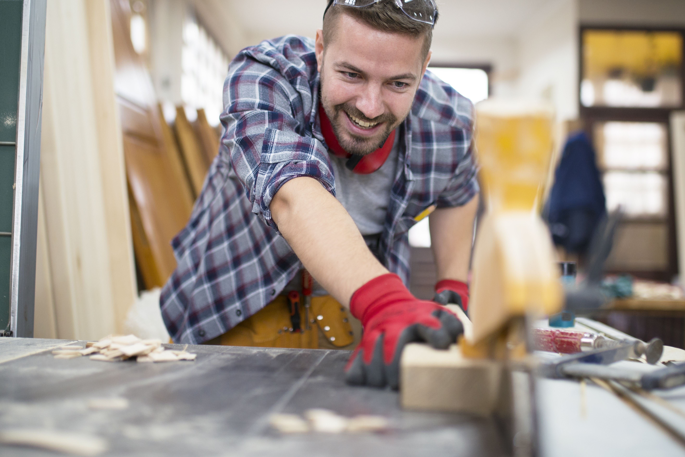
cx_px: 354
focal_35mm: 49
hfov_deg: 40.3
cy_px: 203
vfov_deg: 27.5
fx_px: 933
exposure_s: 1/250
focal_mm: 35
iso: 640
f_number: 1.4
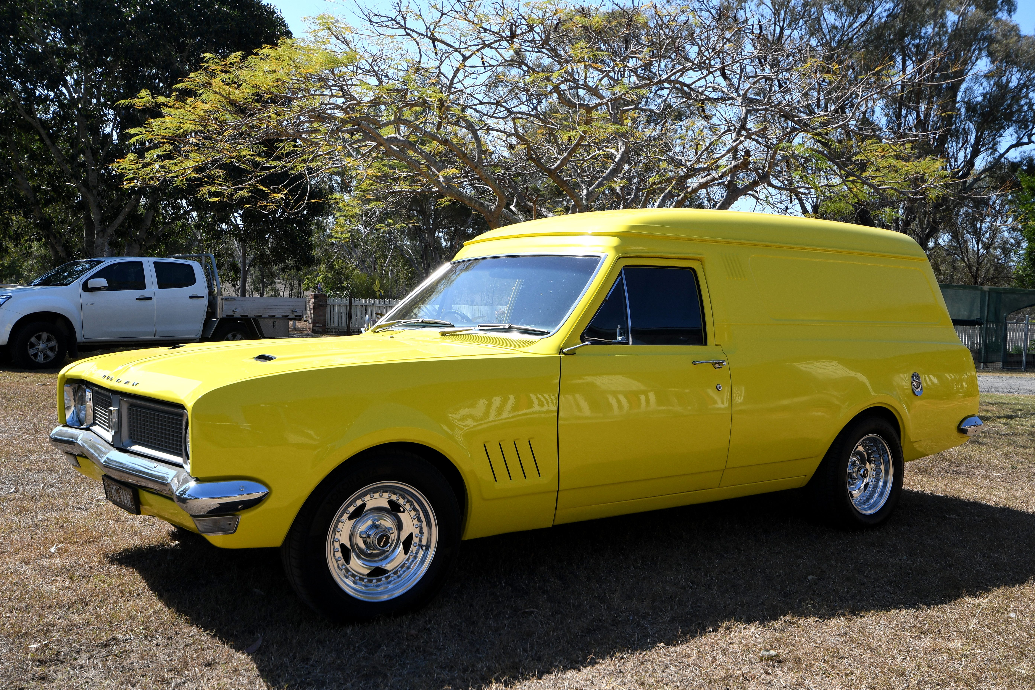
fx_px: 949
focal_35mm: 33
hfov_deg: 57.2
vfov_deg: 40.0
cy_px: 345
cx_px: 518
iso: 200
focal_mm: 22
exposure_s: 1/320
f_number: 9
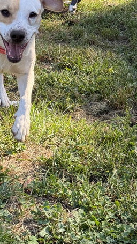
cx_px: -22
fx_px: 594
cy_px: 78
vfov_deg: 23.0
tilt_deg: -24.0
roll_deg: -2.2
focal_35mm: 92
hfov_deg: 12.9
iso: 64
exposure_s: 1/363
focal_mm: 6.76
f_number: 1.78
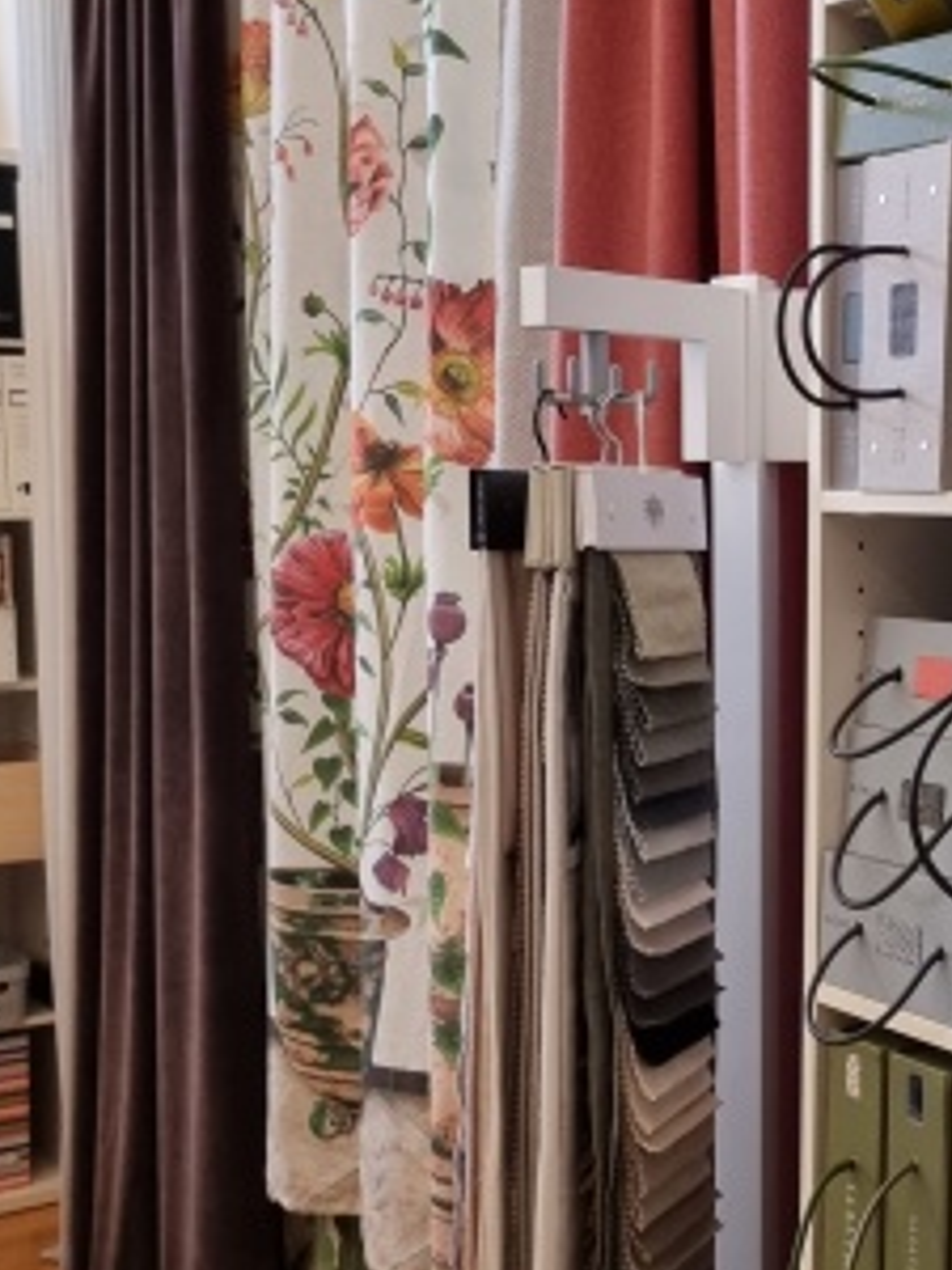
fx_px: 1907
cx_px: 1001
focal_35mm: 52
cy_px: 643
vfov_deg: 36.8
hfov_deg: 26.2
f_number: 1.8
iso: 320
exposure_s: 1/100
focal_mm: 6.7
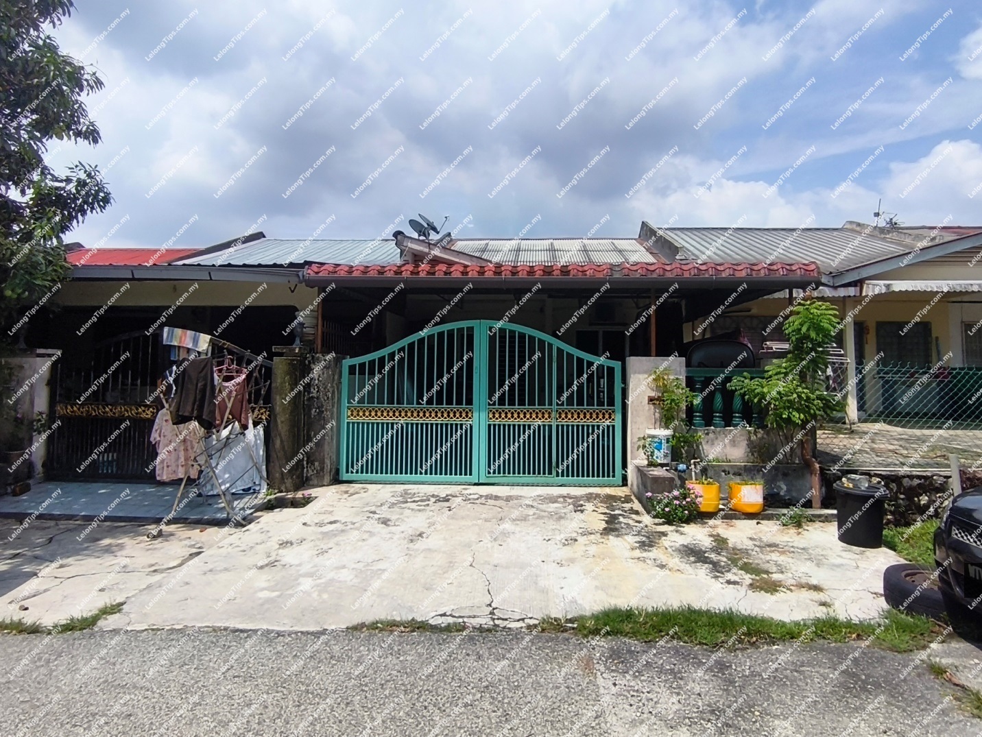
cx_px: 491
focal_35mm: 15
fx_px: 426
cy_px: 368
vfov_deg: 81.8
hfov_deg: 98.2
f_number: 2.2
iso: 50
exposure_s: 1/3922
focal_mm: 1.65
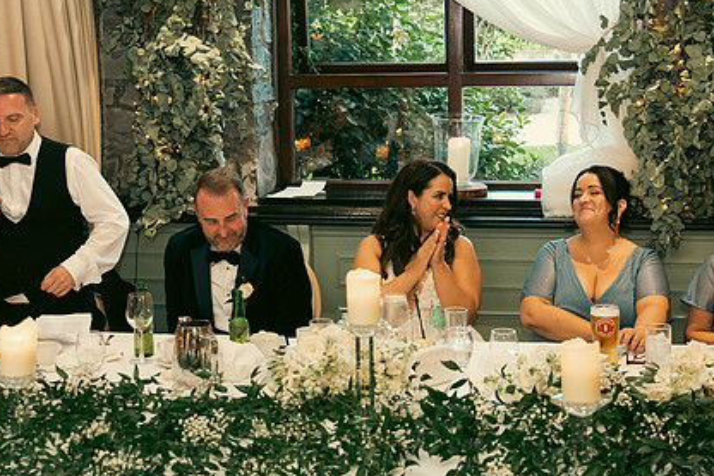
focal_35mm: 60
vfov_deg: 22.6
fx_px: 1189
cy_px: 211
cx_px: 362
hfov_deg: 33.4
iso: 2500
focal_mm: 29
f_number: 3.5
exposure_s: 1/160
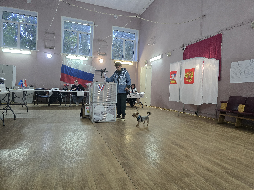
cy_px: 95
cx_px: 127
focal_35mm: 23
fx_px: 169
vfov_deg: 58.9
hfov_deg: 73.9
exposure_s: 1/100
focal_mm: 6.3
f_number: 1.7
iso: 400
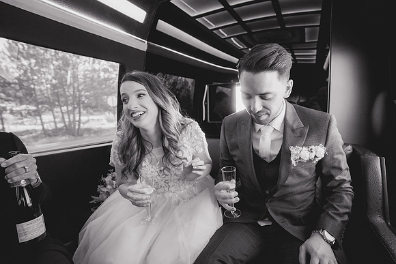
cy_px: 132
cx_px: 198
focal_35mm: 19
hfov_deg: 87.2
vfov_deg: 64.9
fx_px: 208
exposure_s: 1/125
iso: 3200
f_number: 2.8
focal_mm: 18
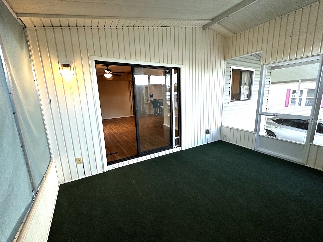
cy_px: 121
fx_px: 140
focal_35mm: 15
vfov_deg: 81.7
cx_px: 162
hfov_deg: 98.2
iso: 320
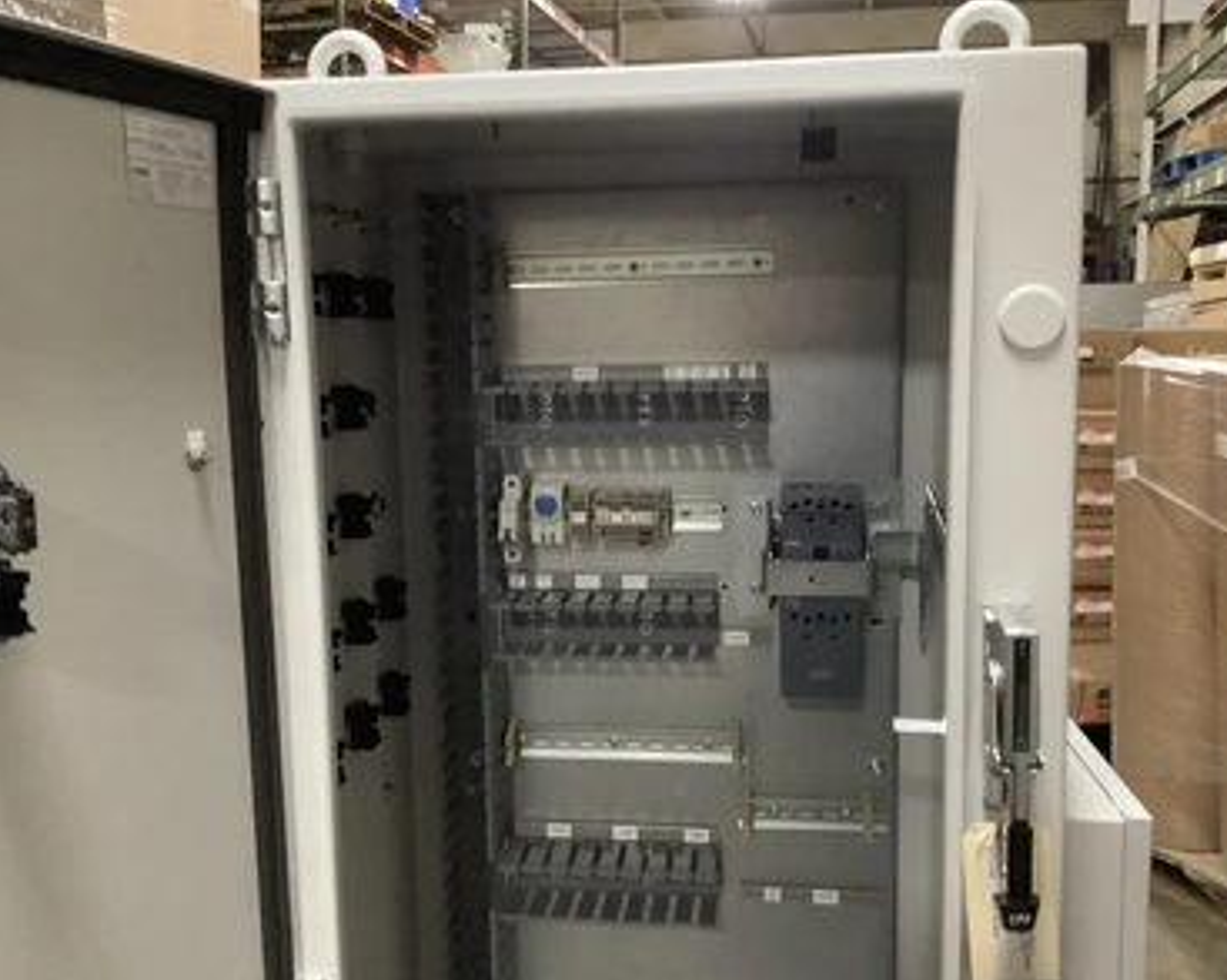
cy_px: 495
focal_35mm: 33
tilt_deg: -10.9
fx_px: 1197
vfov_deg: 44.5
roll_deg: +0.1
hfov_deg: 54.3
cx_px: 608
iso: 640
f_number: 2.4
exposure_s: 1/30
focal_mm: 3.3
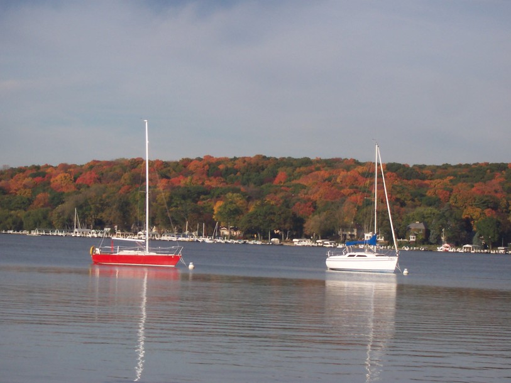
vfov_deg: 10.3
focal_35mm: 144
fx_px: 2126
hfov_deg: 13.7
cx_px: 256
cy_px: 192
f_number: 9.5
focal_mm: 22.4
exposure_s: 1/250
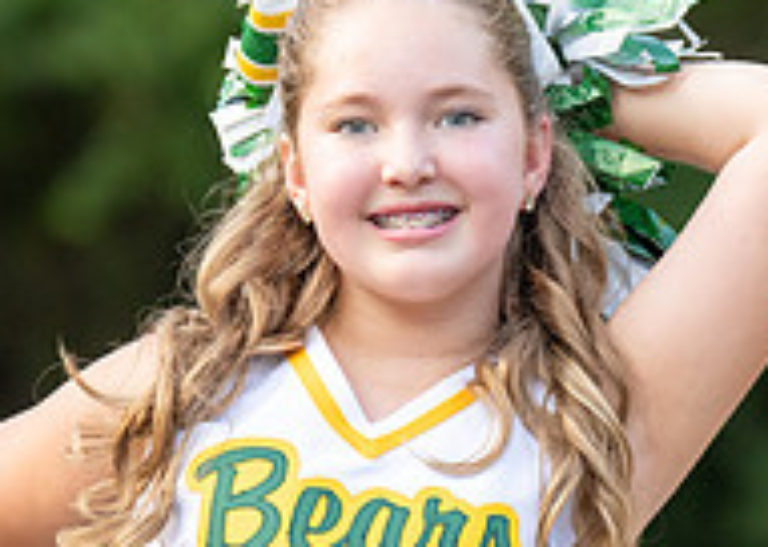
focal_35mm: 495
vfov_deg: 2.9
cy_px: 442
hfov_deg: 4.1
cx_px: 482
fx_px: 10785
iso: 640
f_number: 2.8
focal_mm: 124
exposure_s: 1/1000
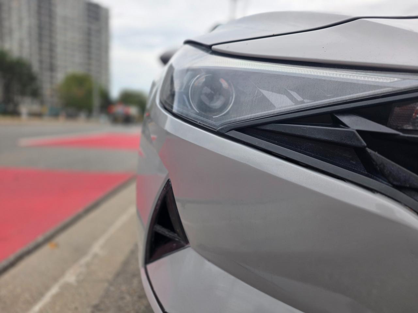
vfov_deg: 58.9
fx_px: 278
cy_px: 156
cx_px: 209
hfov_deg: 73.9
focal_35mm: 23
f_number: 1.7
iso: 16
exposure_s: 1/120
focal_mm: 6.25
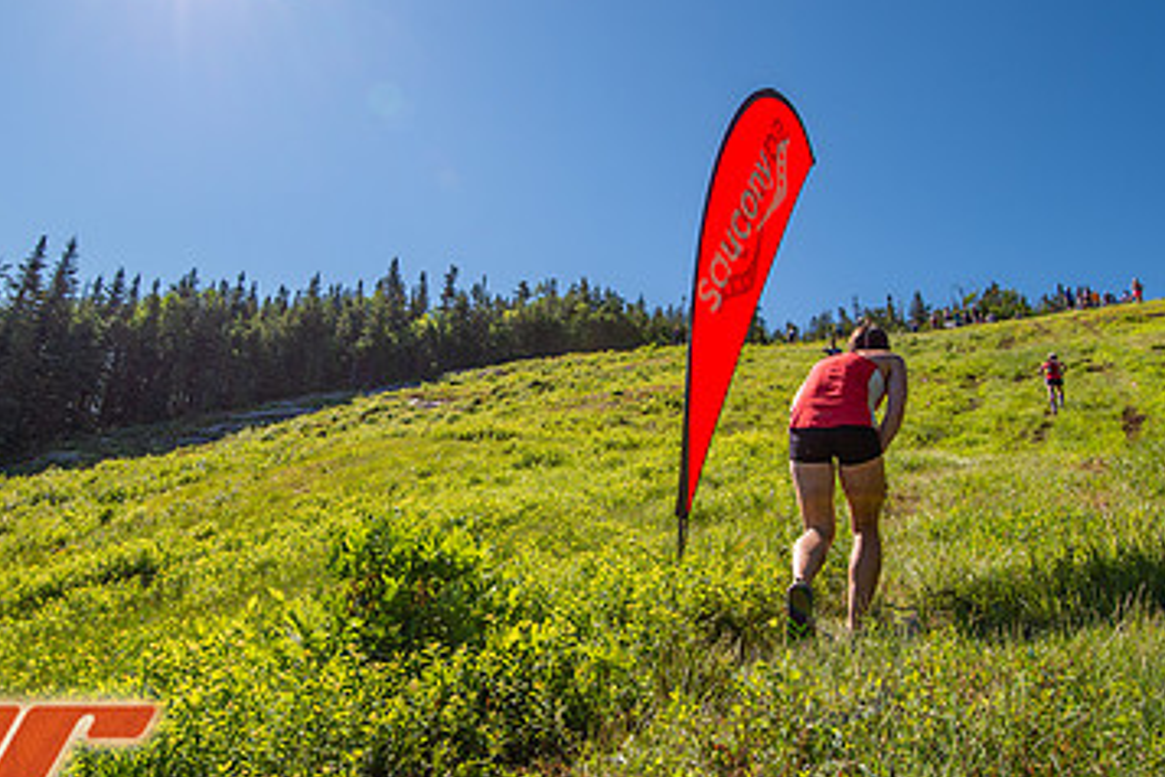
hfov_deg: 69.3
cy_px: 300
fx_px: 841
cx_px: 551
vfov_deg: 49.2
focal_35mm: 26
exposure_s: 1/1250
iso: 100
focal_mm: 16
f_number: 5
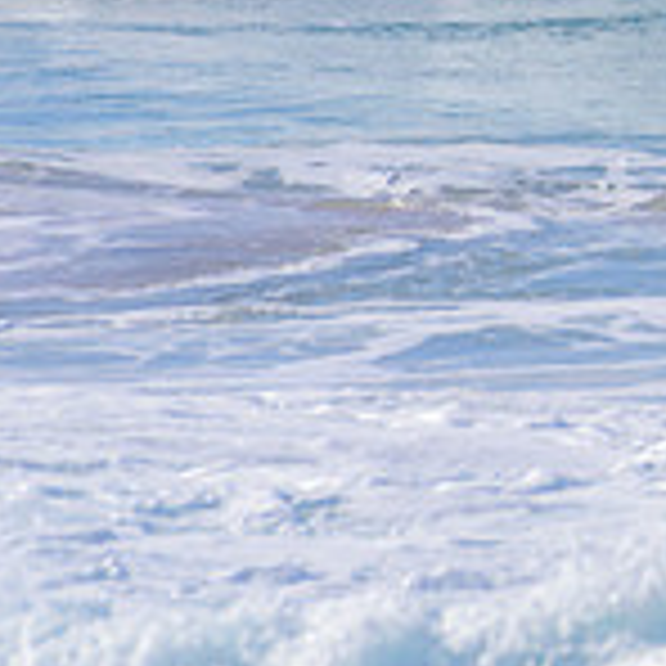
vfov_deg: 0.6
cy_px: -236
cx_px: 1347
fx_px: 59642
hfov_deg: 0.6
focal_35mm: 2740
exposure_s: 1/2000
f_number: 5.6
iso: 250
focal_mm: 500
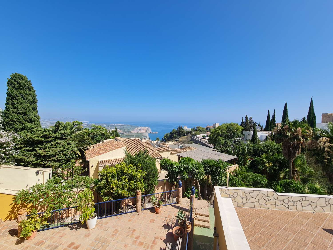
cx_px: 166
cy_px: 125
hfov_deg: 106.2
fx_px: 125
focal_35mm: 13
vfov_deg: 89.9
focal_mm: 2.2
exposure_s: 1/1852
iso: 50
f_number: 2.2
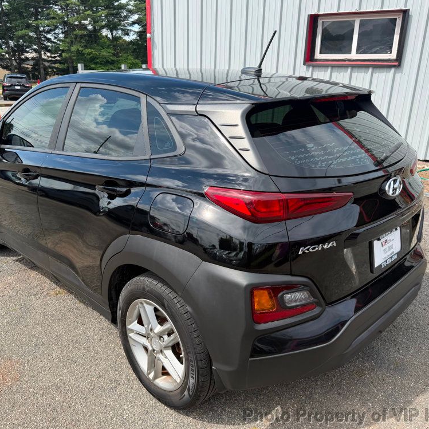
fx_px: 407
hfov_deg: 55.6
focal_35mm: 29
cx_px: 199
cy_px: 215
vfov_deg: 55.6
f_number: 1.78
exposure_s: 1/1949
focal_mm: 6.76
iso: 80
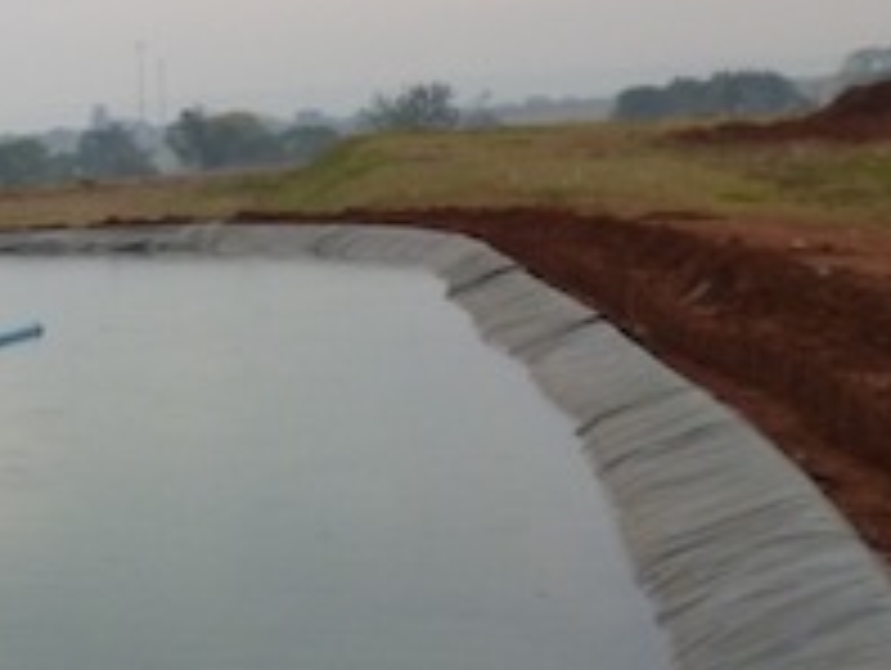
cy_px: 364
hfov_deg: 15.6
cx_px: -873
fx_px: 2603
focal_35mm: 101
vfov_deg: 14.7
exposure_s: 1/160
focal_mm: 4.5
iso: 160
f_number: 3.1
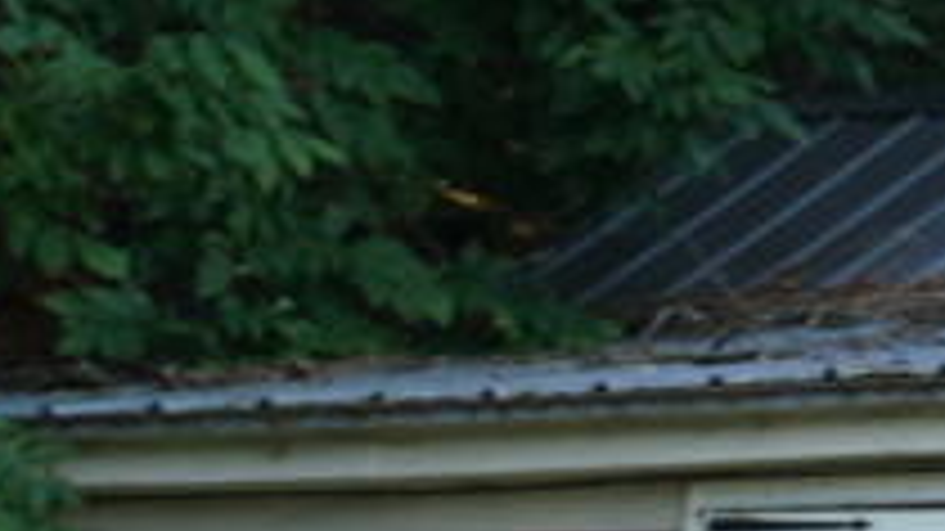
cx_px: 3069
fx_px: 6062
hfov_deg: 7.5
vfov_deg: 4.9
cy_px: -670
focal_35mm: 242
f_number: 5.6
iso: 100
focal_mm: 20
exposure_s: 1/60
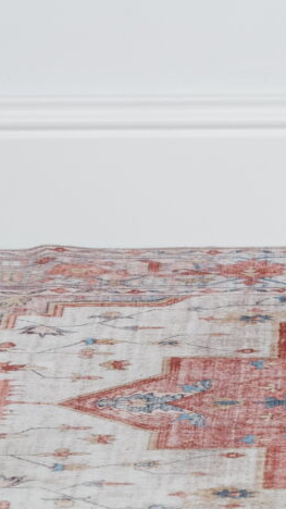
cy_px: -846
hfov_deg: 2.3
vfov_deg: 4.1
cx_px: 531
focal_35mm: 516
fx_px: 6962
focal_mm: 90
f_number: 6.3
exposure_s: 1/200
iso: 100
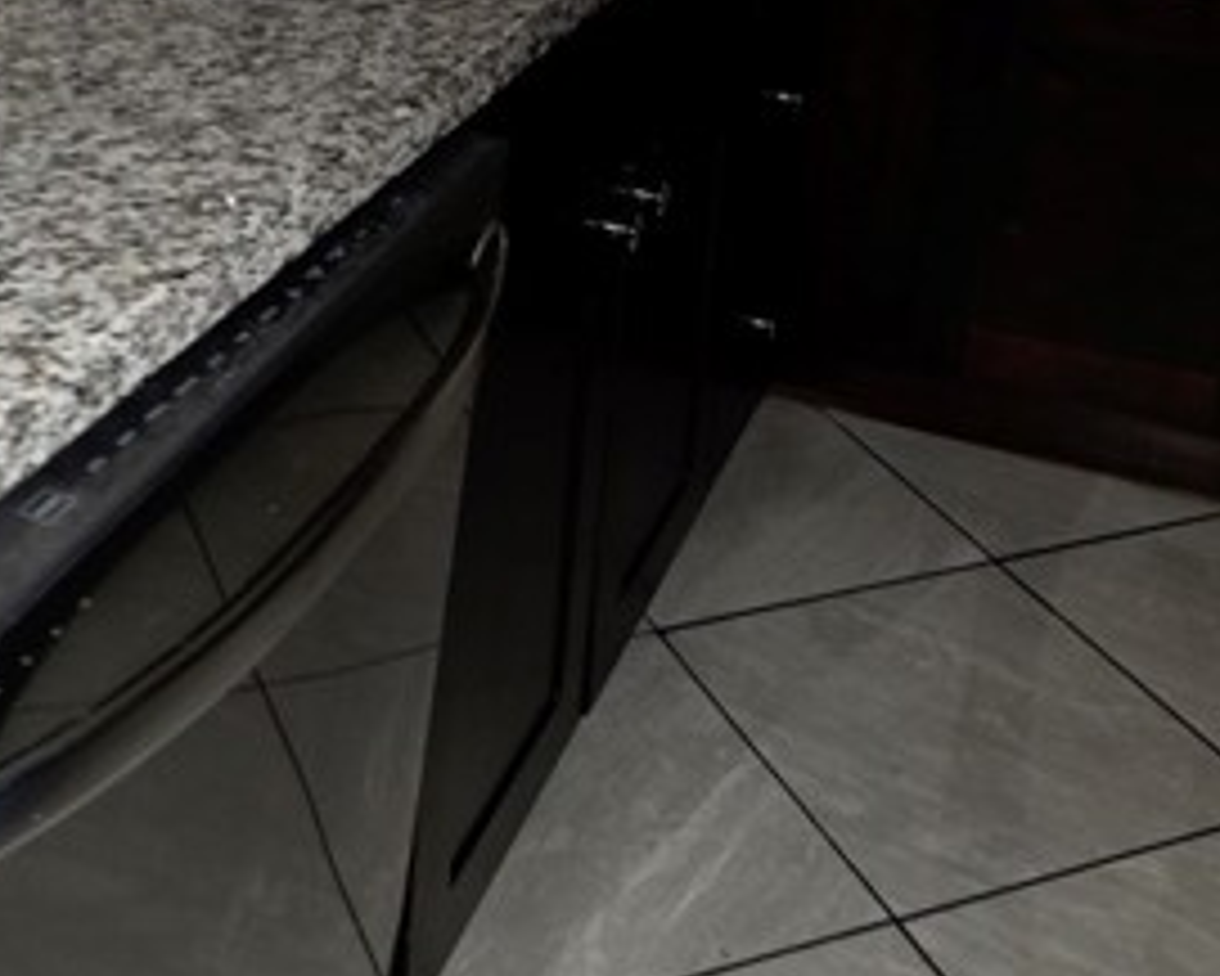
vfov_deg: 27.5
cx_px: 509
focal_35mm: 53
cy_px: 90
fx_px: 1914
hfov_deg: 35.3
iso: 125
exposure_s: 1/13.4
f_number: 1.7
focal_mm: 6.3
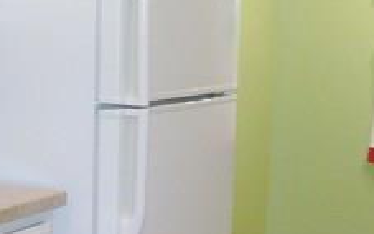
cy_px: 232
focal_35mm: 134
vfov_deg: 9.7
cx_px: 79
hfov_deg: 15.5
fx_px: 1366
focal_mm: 4.6
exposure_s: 1/13
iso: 100
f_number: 2.8
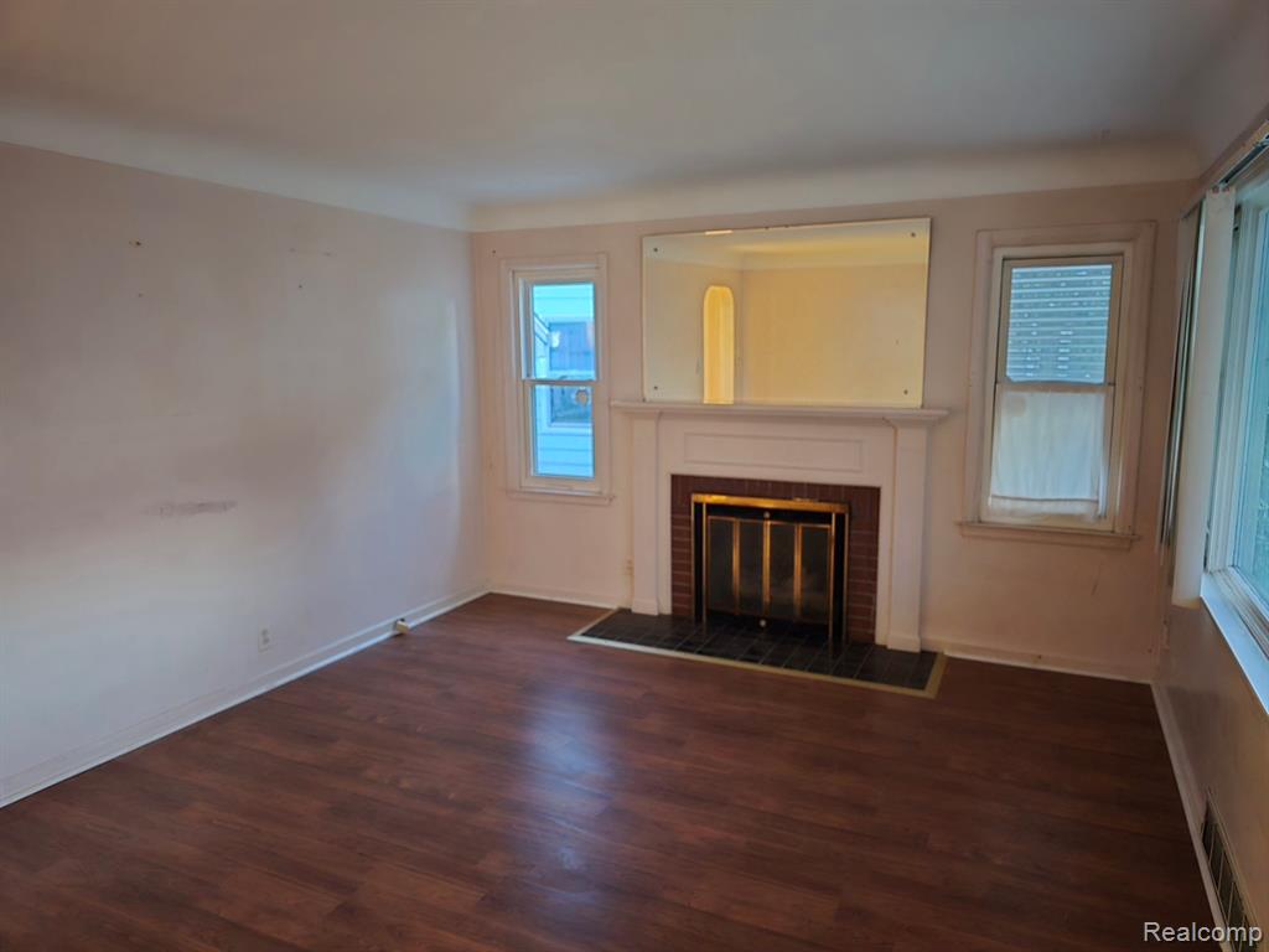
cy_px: 476
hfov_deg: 73.9
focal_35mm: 23
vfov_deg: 58.9
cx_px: 634
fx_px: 843
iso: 2500
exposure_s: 1/30
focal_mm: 6.3
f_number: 1.7
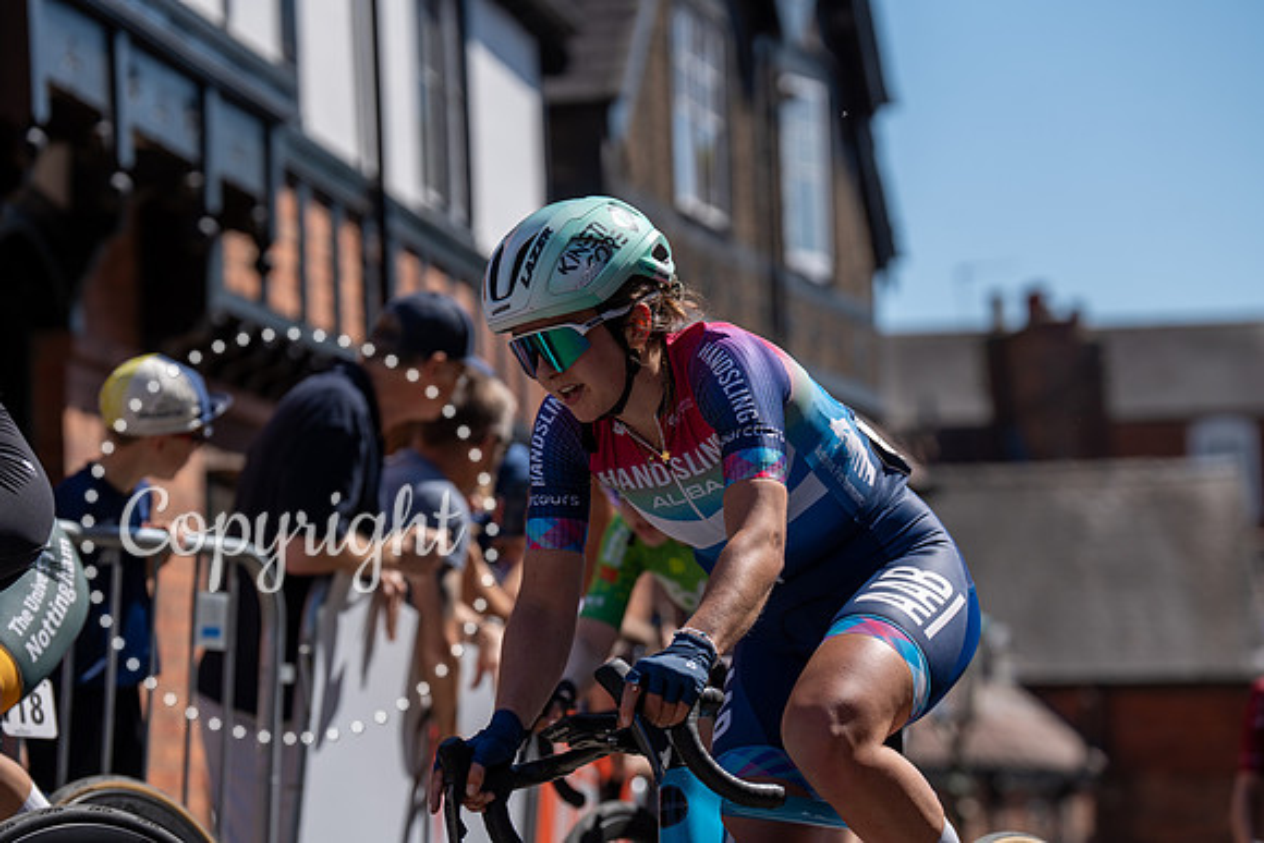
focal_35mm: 133
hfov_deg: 15.4
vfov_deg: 10.3
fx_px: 4671
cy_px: 422
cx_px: 632
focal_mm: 133
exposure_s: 1/1600
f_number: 4
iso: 100
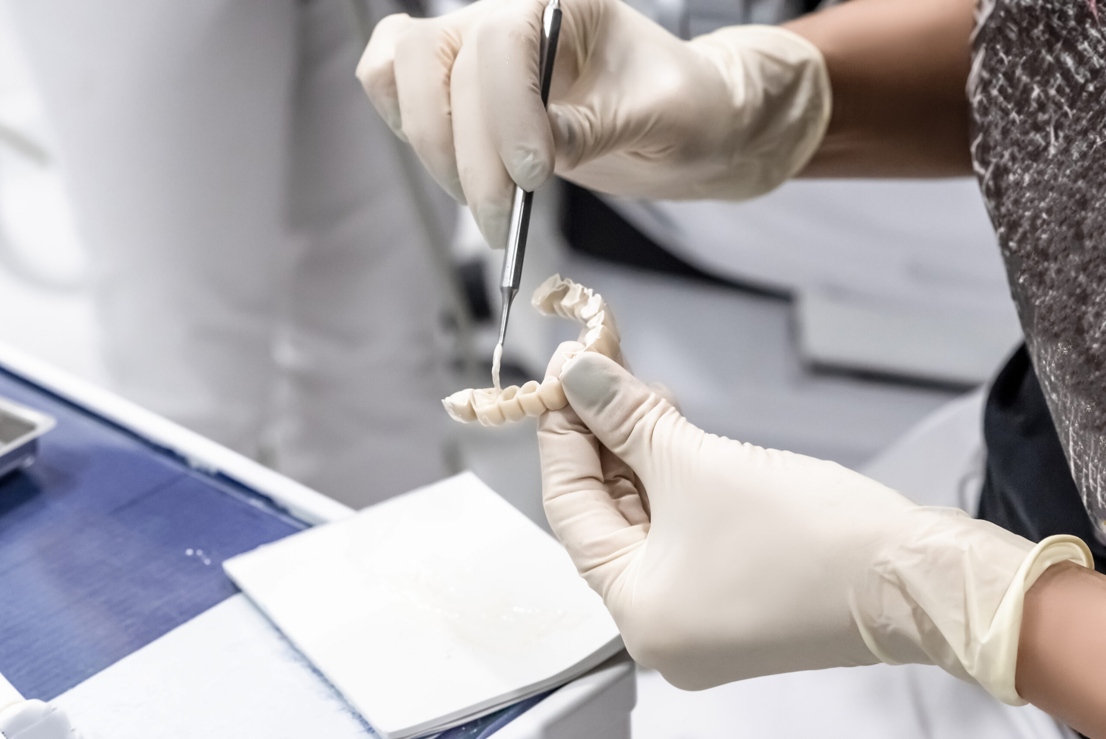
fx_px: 2612
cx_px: 553
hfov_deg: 23.9
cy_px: 370
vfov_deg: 16.1
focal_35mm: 85
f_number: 7.1
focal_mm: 85
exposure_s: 1/125
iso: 2000
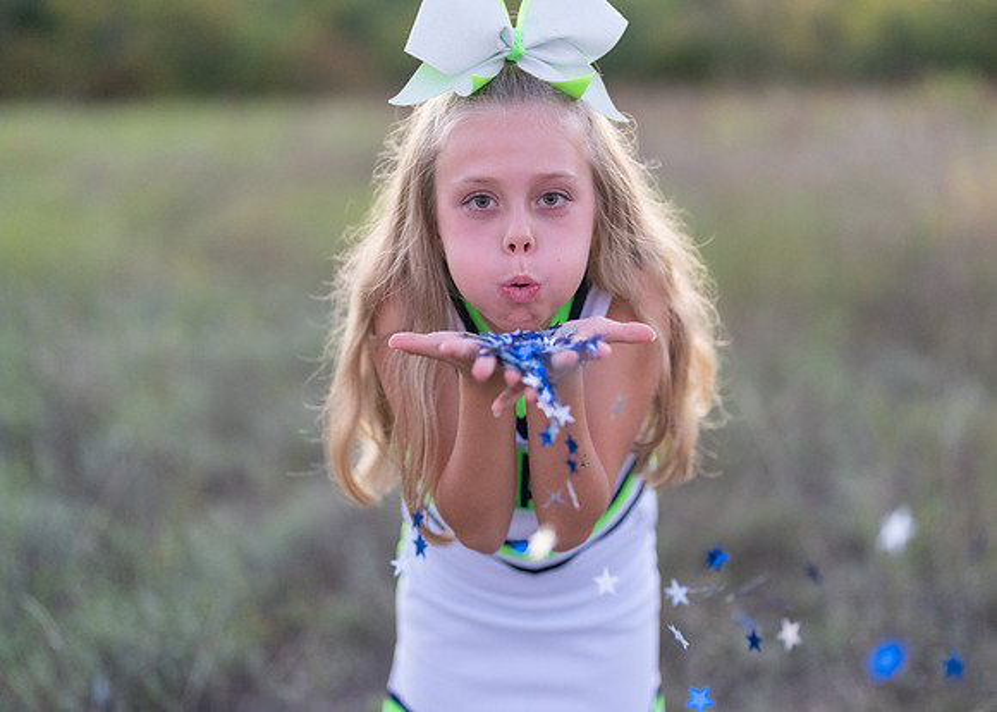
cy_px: 321
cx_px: 544
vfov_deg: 24.2
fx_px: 1660
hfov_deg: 33.4
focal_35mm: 59
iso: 1250
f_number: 1.2
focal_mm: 50
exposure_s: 1/800
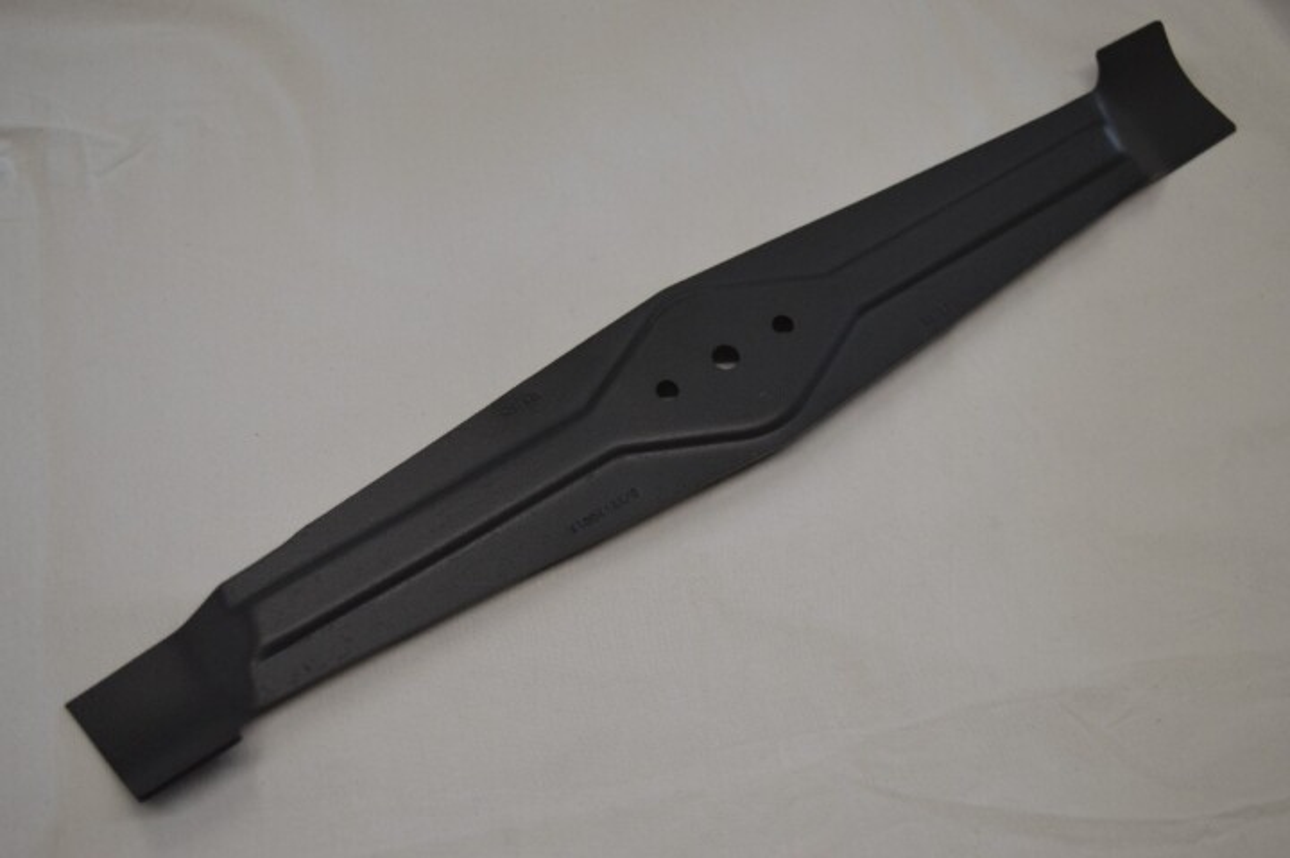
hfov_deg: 38.9
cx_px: 645
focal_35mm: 51
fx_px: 1826
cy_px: 429
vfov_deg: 26.4
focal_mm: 34
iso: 400
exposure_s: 1/80
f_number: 4.5
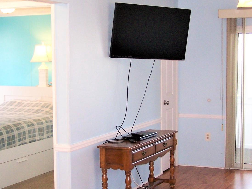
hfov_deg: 27.4
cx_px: 117
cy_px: 98
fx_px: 517
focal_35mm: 71
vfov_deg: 20.7
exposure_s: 1/60
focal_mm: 6.3
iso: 140
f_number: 2.8
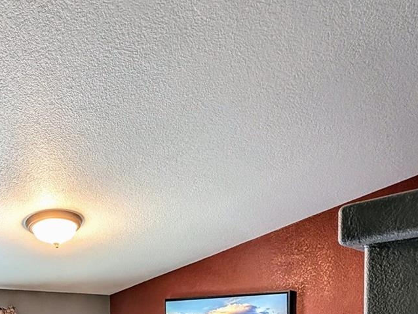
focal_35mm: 30
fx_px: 363
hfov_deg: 58.3
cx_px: 132
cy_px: 338
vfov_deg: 39.2
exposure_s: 1/30
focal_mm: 2.23
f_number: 1.95
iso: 123
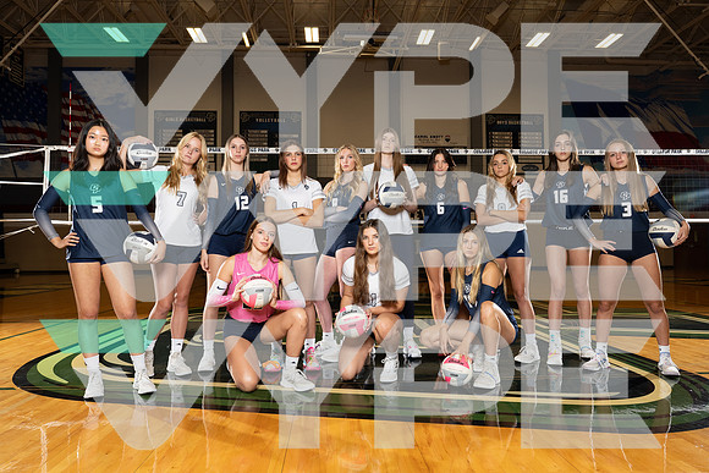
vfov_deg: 51.3
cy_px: 236
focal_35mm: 25
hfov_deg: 71.5
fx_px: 492
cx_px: 354
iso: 1250
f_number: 8
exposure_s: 1/250
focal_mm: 25
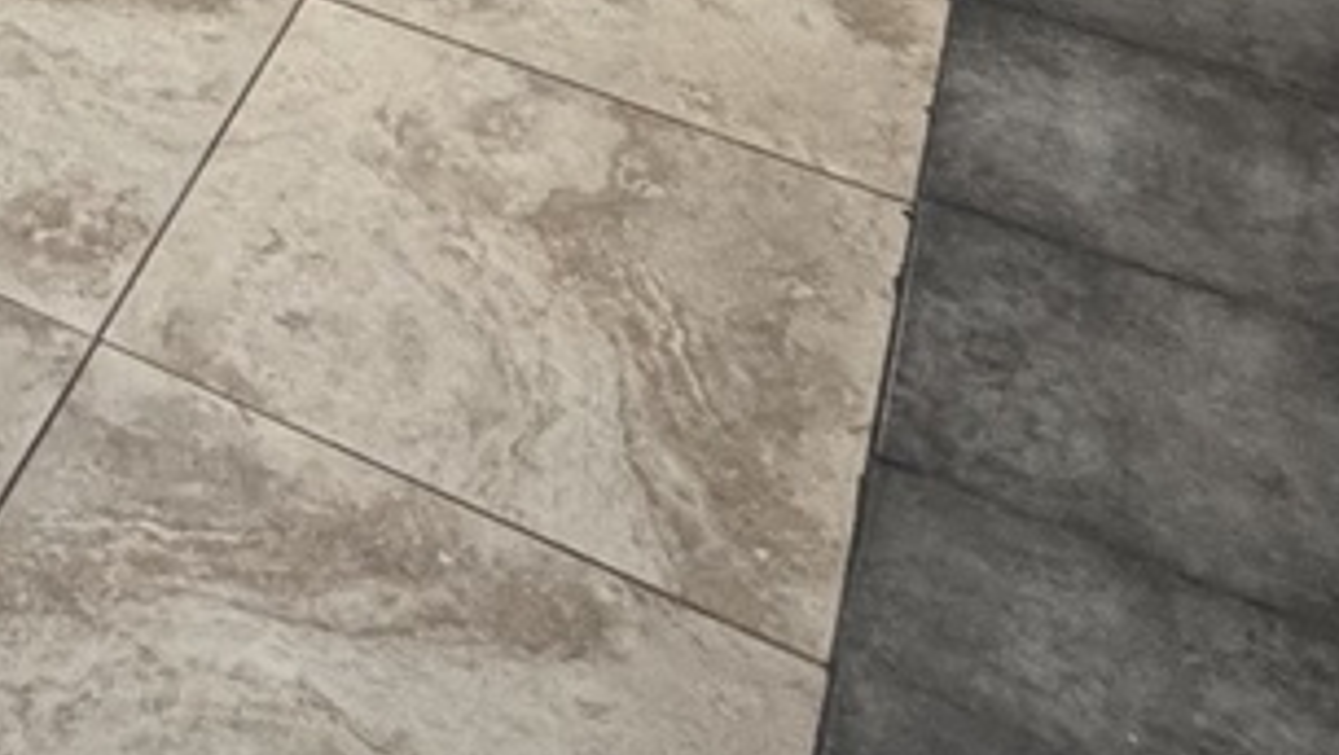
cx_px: -329
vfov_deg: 12.2
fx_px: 2558
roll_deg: -1.2
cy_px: -1207
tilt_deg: -8.6
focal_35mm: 72
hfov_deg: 25.8
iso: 320
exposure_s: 1/120
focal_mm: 2.22
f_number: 2.2
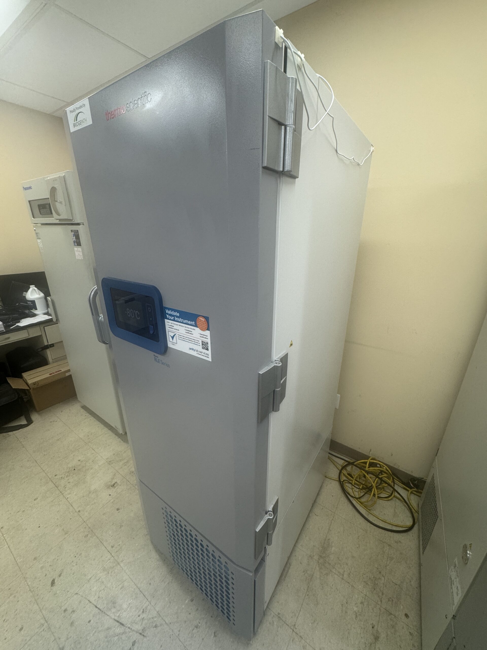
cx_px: 244
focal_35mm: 14
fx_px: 263
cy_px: 325
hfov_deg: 85.7
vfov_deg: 102.1
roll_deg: -0.6
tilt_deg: -19.8
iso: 160
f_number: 2.2
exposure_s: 1/120
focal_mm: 2.22
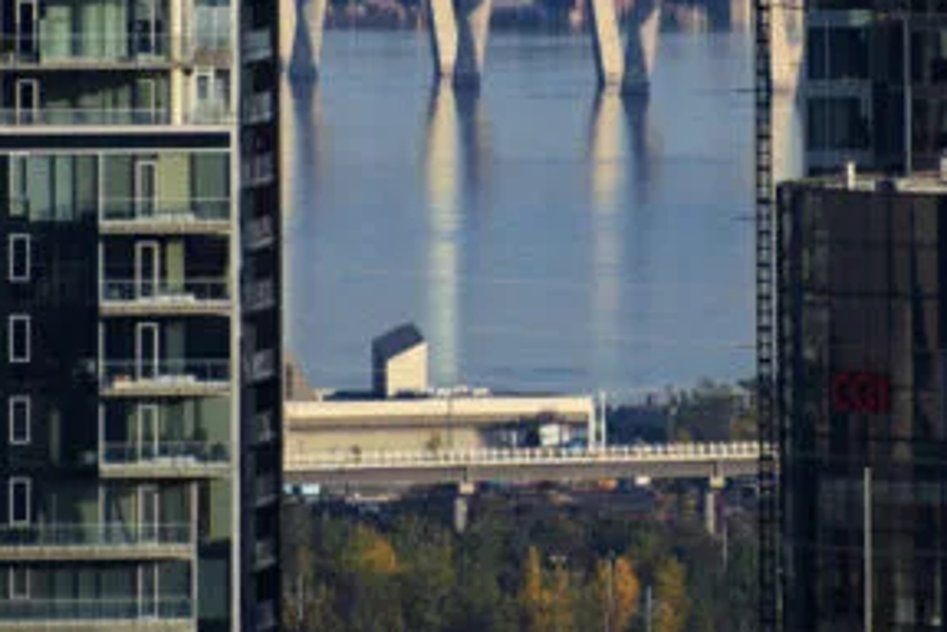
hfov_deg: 1.7
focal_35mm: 1250
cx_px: 480
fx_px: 32879
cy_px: 20
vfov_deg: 1.1
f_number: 6.3
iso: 450
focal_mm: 400
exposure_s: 1/1000
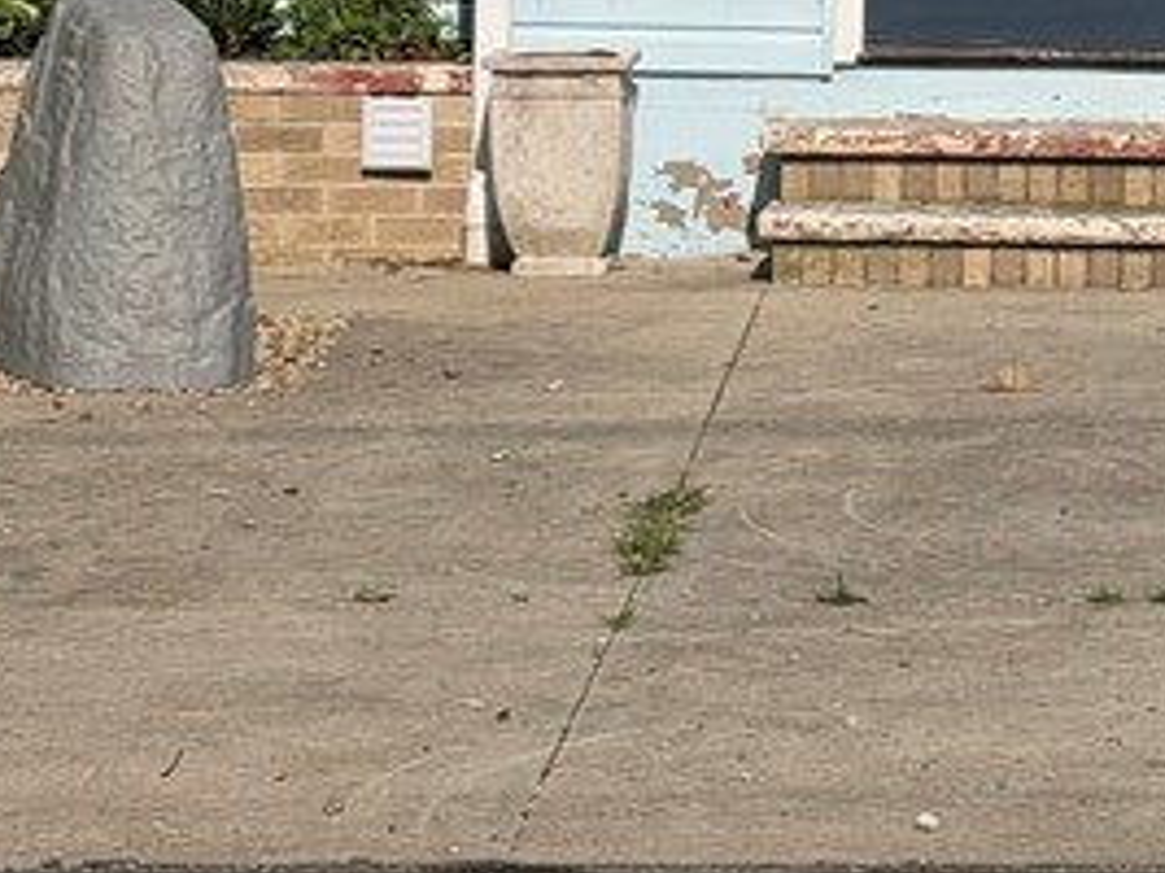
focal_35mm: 184
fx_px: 6190
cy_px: -362
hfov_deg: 10.7
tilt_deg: +0.6
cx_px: 1126
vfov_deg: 7.9
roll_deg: -1.2
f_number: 1.78
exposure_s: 1/16129
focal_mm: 6.76
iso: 64
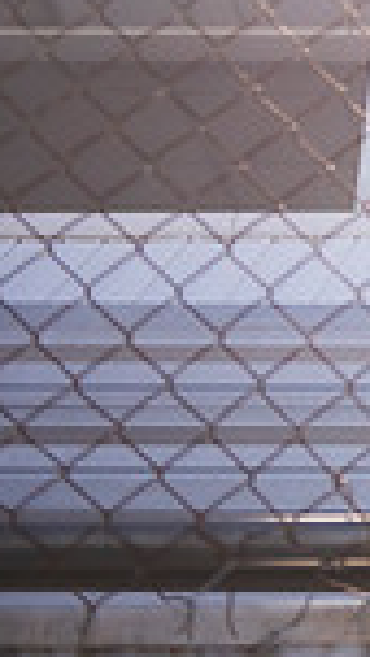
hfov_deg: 5.7
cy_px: 172
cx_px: 1223
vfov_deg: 11.1
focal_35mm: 193
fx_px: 3364
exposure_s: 1/1600
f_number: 3.2
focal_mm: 48
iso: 100
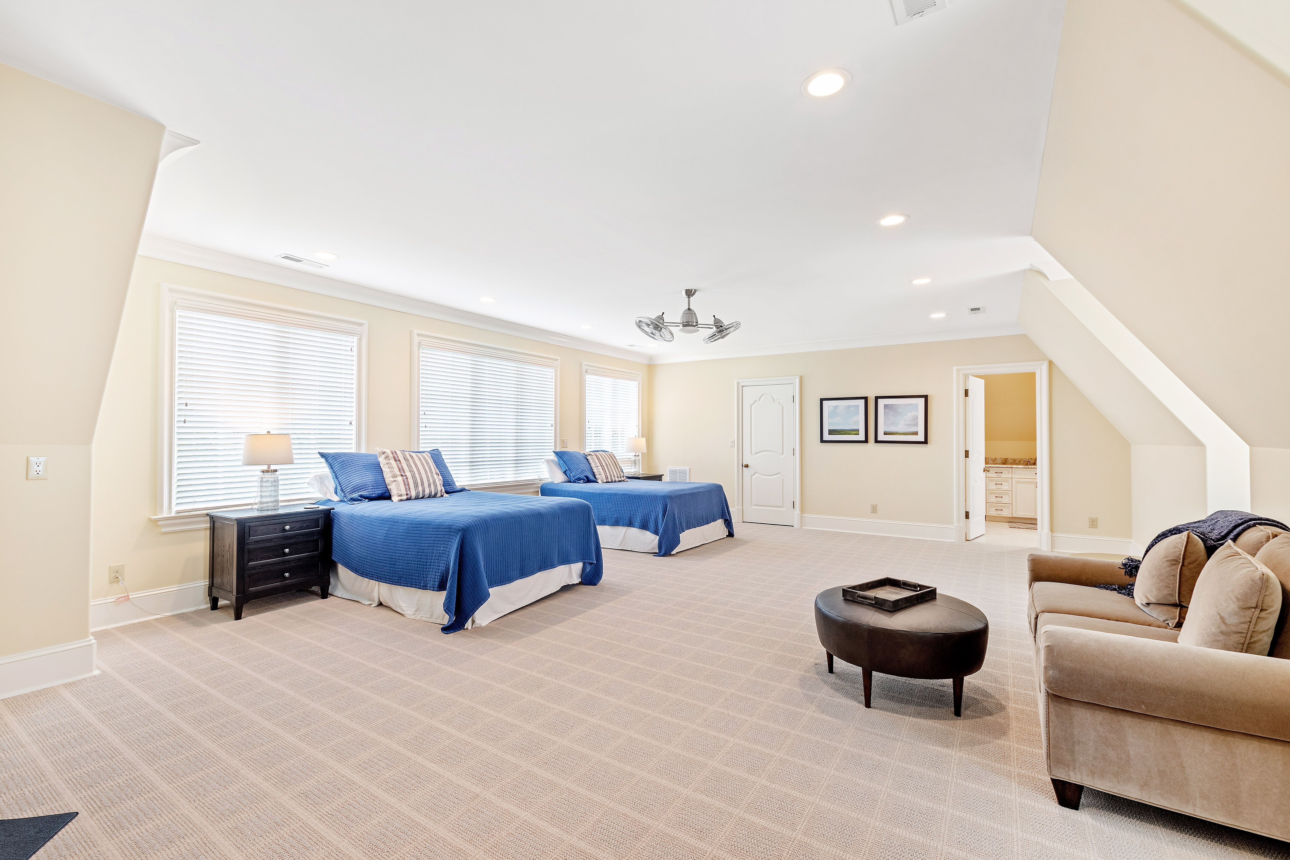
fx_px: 537
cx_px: 645
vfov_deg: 77.3
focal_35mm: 15
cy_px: 430
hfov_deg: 100.4
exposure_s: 1/2.5
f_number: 8
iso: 100
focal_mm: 10
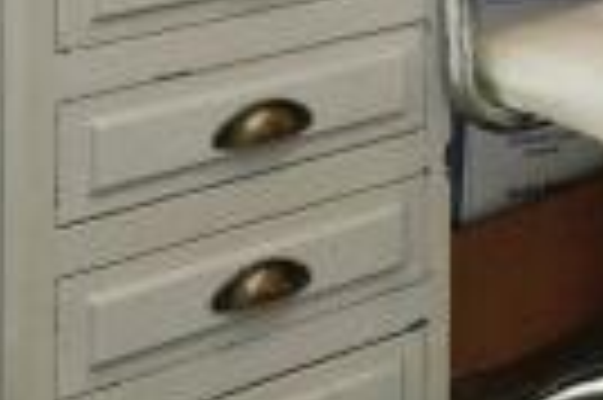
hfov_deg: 13.2
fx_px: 1924
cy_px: -494
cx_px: 1458
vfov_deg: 10.5
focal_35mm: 115
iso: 400
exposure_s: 1/13
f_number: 9
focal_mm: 10
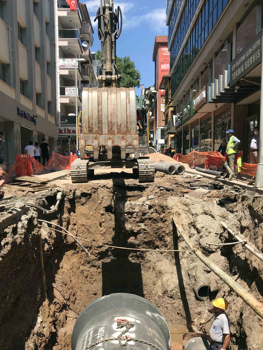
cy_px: 203
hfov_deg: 42.9
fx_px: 334
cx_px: 121
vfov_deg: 55.1
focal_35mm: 33
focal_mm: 3.99
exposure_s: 1/1650
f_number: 1.8
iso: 20
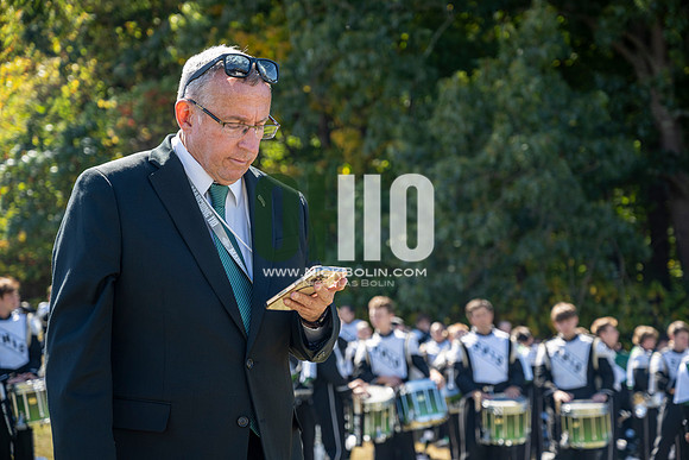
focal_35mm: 70
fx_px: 1340
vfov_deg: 19.5
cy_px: 230
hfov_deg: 28.8
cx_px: 344
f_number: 4.5
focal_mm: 70
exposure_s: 1/250
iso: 100
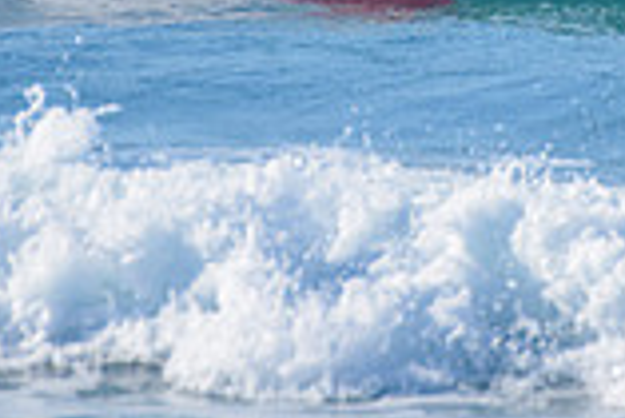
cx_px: 498
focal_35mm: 1850
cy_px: -113
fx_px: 32147
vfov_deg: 0.7
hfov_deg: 1.1
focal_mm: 500
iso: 180
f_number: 5.6
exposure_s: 1/1600
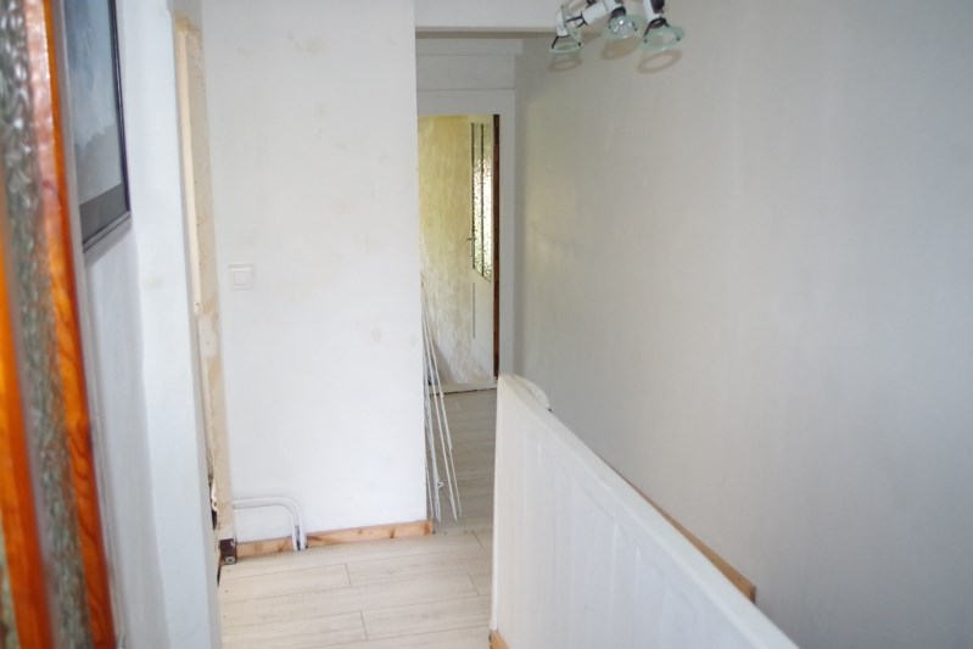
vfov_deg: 38.9
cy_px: 324
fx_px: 919
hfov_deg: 55.8
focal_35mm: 34
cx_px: 486
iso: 3200
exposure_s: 1/160
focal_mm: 23.13
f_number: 4
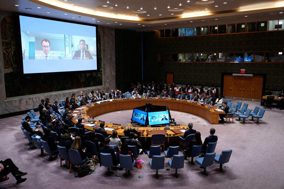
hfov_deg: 63.7
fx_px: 229
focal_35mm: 29
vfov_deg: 44.9
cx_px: 142
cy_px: 94
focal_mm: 29
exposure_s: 1/80
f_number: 2.8
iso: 800
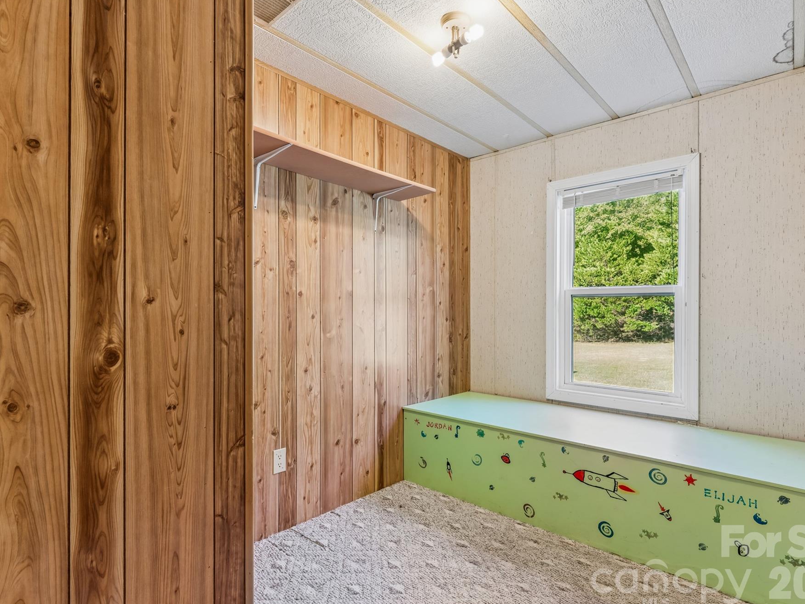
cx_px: 397
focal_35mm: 18
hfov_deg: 86.3
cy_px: 302
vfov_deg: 70.3
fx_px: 429
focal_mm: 16.4
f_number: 13
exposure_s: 1.3
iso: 100
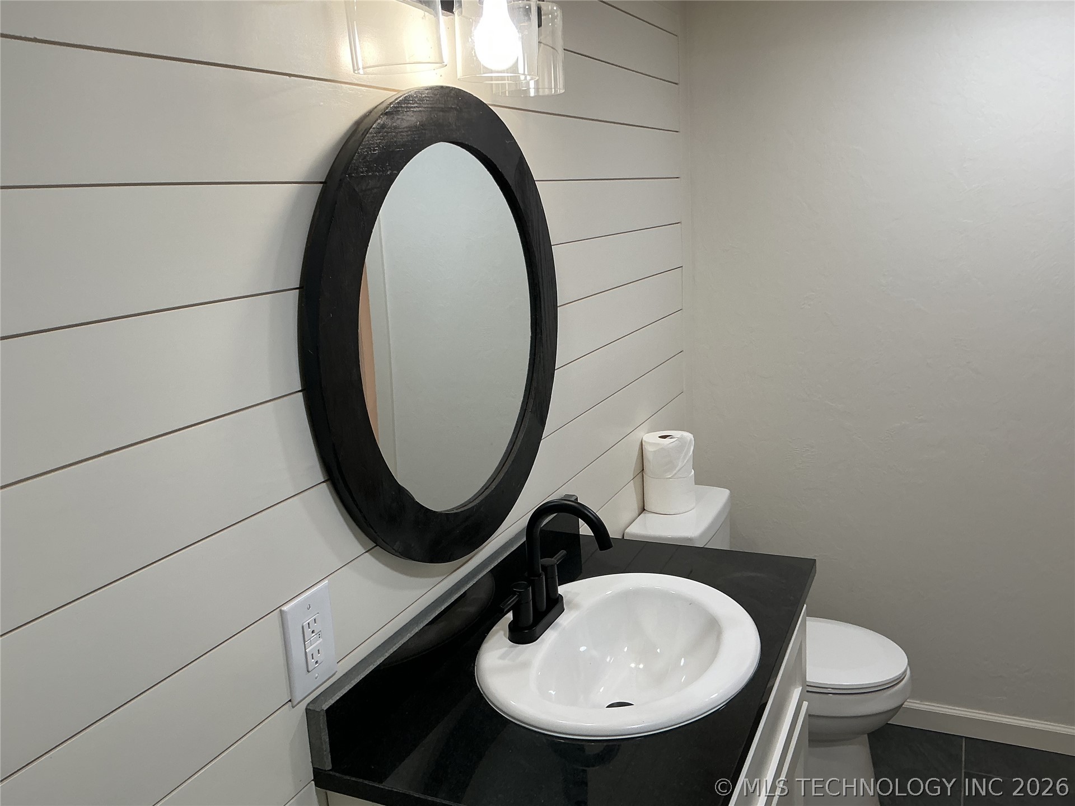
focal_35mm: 29
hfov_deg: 61.7
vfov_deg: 48.2
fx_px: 901
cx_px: 538
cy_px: 403
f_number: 1.8
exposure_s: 1/60
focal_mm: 3
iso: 40
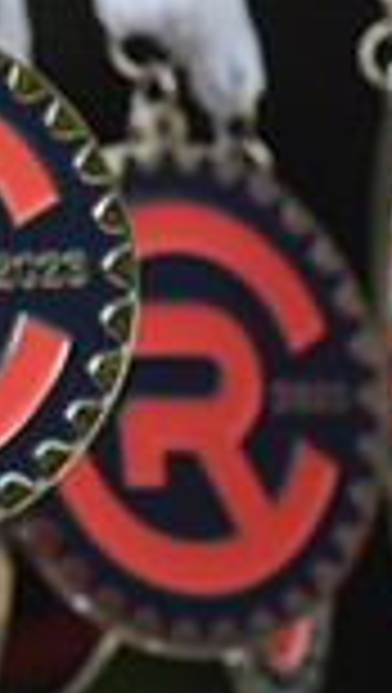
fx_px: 21789
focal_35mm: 1183
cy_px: 349
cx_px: -829
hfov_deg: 1.0
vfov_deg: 1.8
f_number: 8
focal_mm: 200
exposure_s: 1/640
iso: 1000
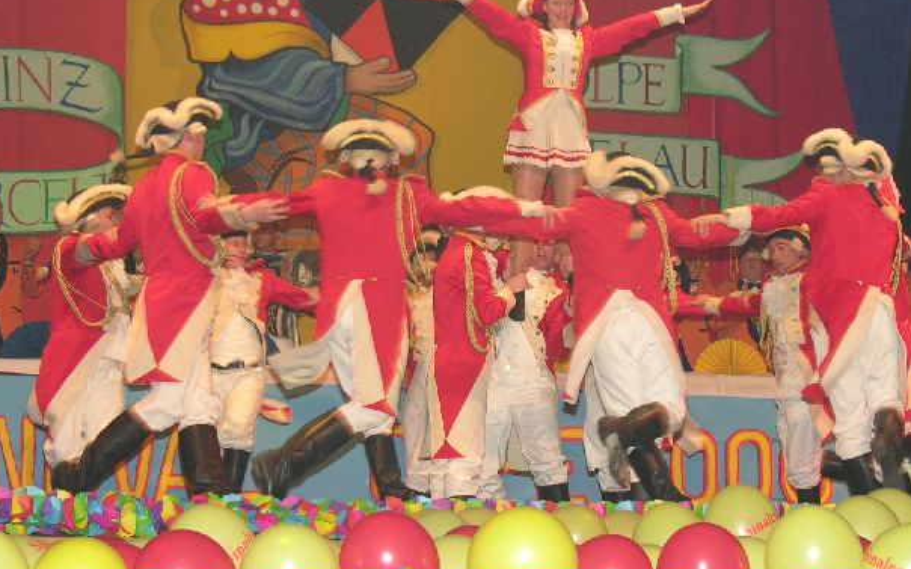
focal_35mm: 92
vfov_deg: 14.2
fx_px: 2283
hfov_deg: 22.5
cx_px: 560
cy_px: 321
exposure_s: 1/60.1
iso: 100
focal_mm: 16.4
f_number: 3.2
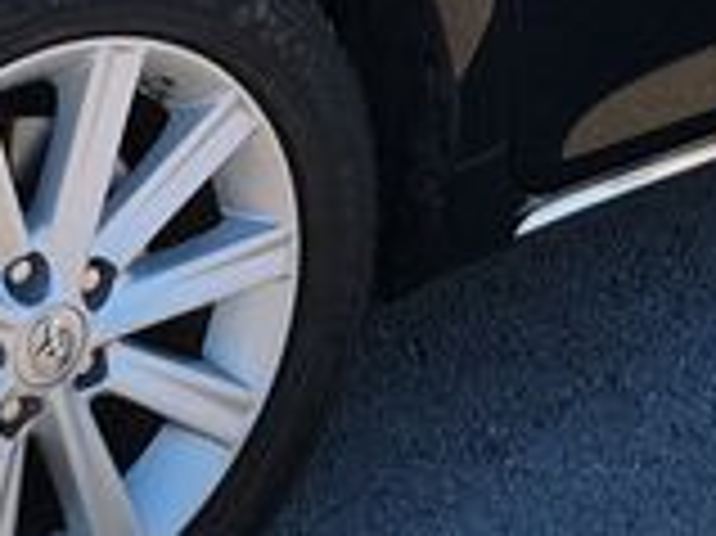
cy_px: -401
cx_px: 275
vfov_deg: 9.2
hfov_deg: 12.7
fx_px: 3204
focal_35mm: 155
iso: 50
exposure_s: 1/383
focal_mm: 6.7
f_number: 1.8
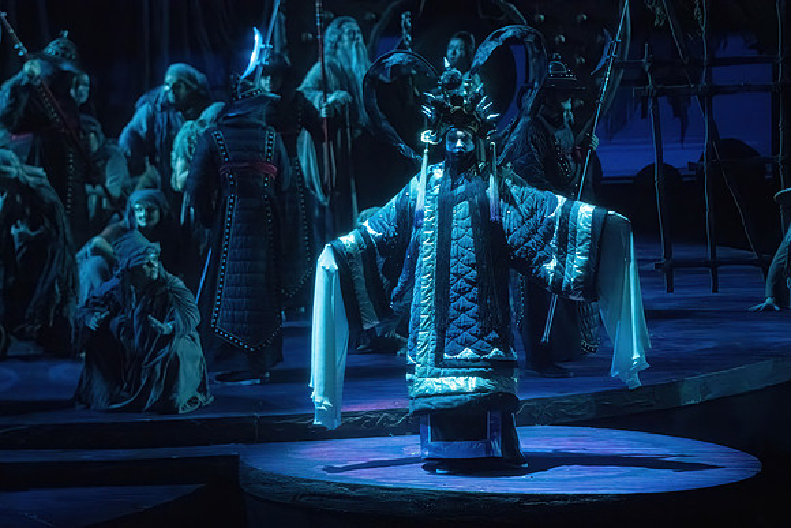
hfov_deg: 10.3
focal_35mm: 200
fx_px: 4395
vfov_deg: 6.9
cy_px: 264
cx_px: 396
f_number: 4.5
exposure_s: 1/400
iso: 20000
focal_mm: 200
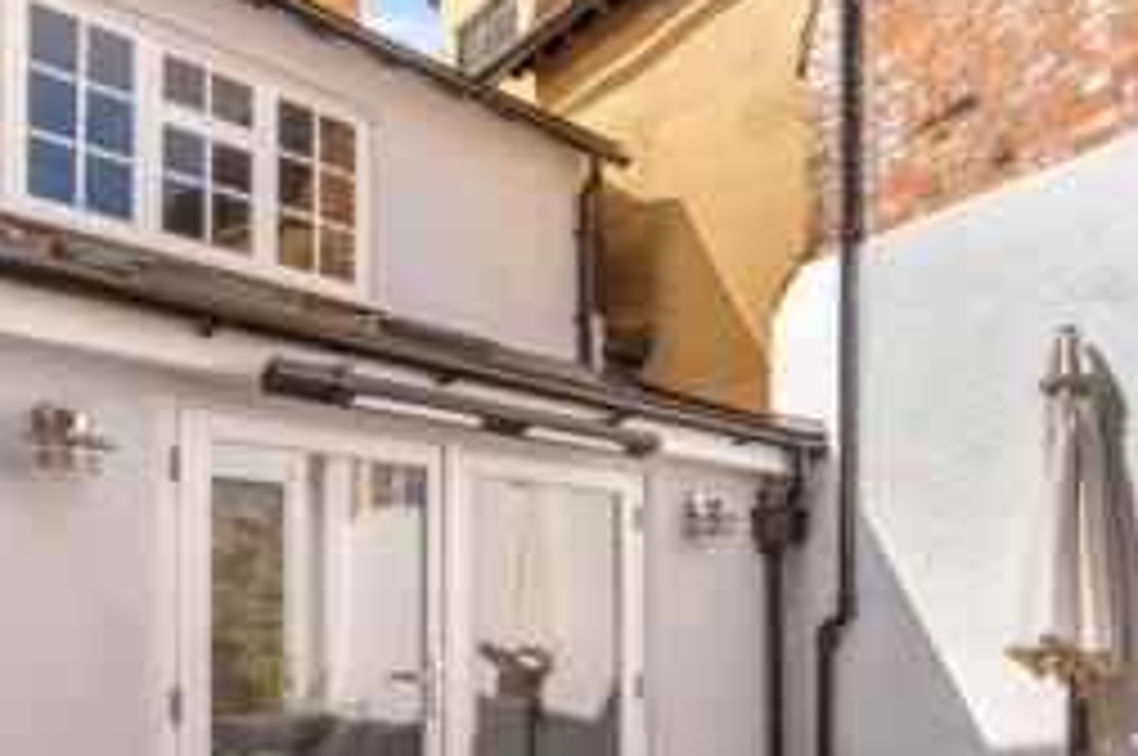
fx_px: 1010
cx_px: 850
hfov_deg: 56.0
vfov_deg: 38.0
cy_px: 691
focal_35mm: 32
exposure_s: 1/640
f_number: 8
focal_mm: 17
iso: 320
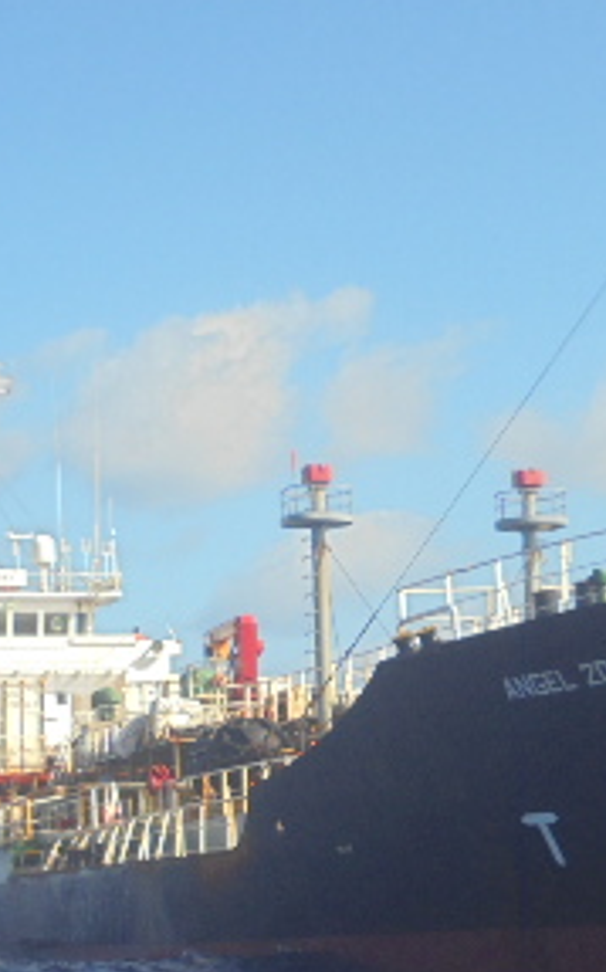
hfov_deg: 11.3
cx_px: 379
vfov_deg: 17.9
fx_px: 3070
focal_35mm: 116
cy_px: 742
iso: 100
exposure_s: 1/400
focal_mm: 8.9
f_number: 4.8
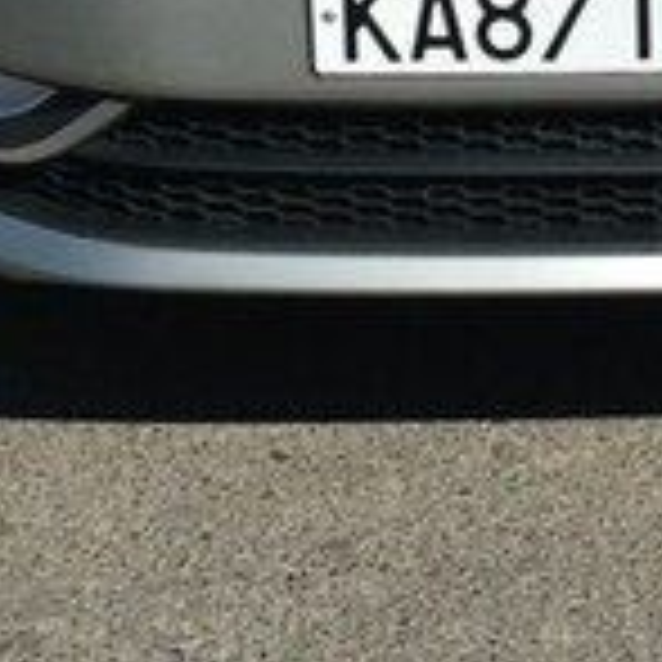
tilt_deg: -12.8
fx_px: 2834
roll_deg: +0.5
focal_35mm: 131
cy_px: -286
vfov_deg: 12.7
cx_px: 617
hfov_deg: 13.2
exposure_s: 1/1938
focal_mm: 4.12
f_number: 2.4
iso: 50
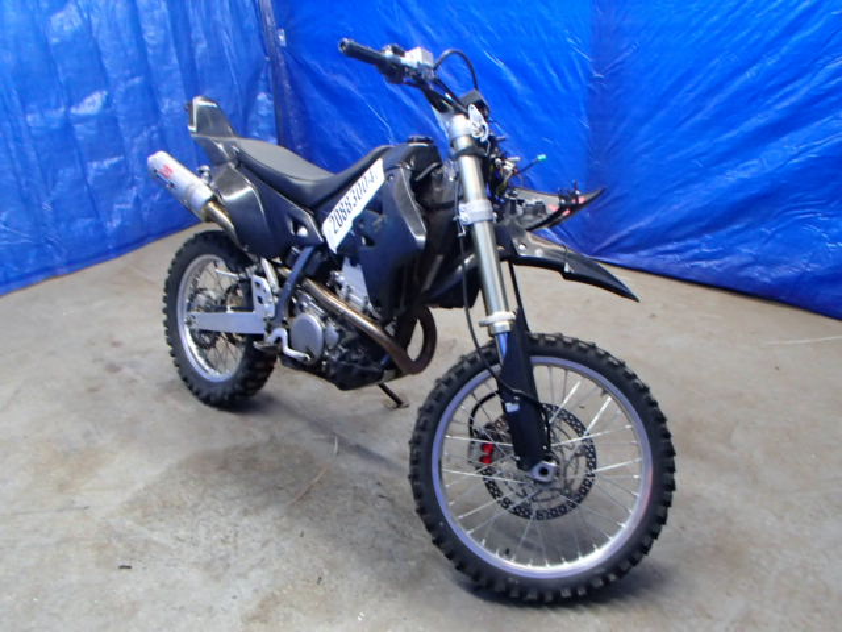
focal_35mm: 28
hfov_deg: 63.4
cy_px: 316
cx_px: 421
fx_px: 681
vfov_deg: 49.7
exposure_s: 1/15
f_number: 3.9
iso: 800
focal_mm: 5
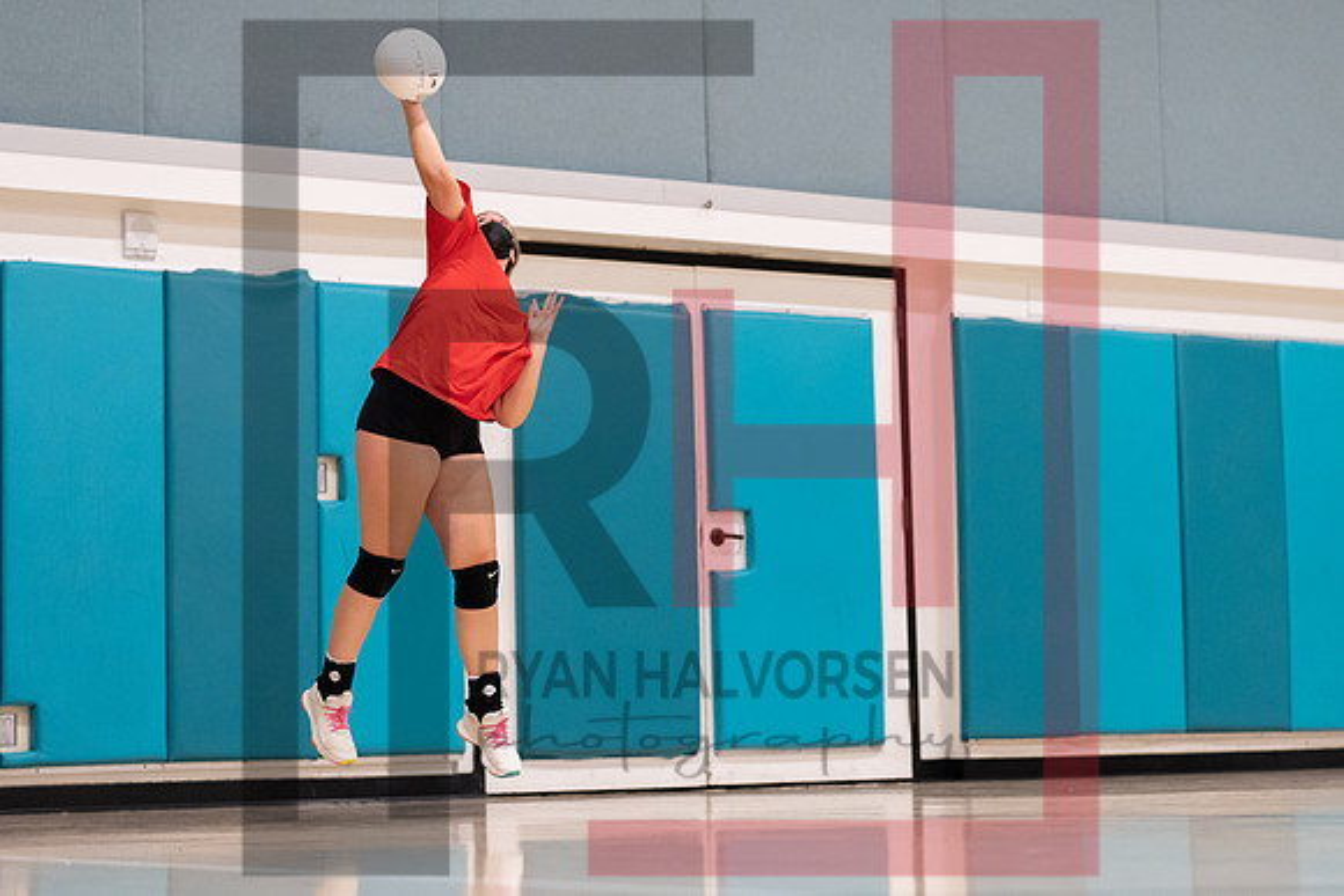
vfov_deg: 15.3
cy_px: 488
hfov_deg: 22.7
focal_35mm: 90
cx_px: 819
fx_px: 3343
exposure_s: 1/1600
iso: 1250
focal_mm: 50
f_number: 1.4
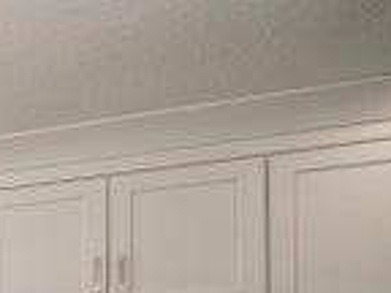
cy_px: 477
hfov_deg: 15.4
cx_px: -531
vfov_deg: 17.6
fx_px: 813
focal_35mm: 72
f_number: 8
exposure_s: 1/30
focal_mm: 15
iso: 200
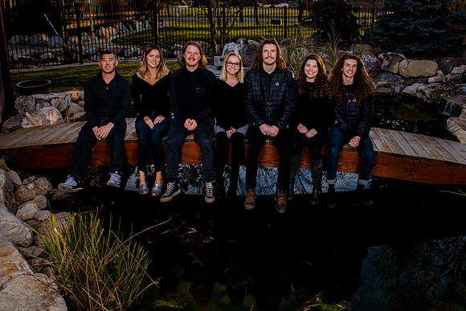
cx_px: 265
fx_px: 442
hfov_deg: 55.4
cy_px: 119
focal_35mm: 34
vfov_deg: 38.5
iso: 200
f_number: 8
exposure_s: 1/160
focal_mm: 26
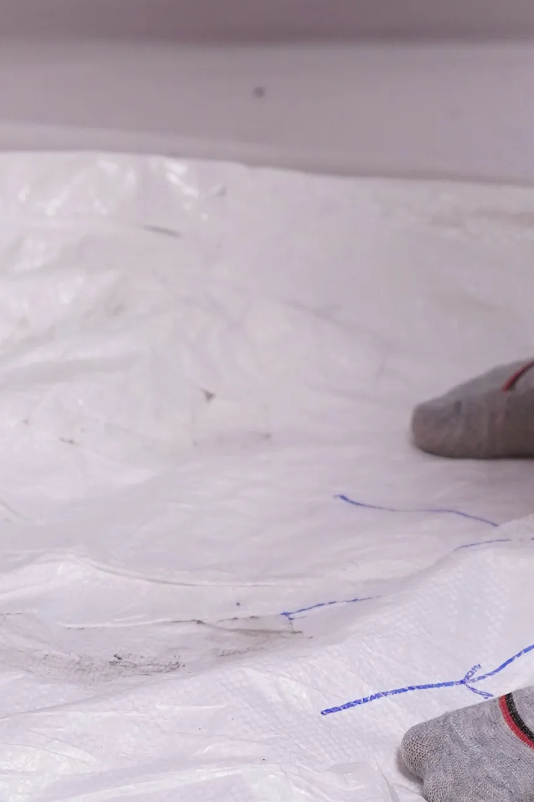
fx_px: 5298
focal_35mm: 238
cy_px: -1097
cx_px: 797
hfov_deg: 5.7
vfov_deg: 8.0
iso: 640
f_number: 3.5
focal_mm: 50
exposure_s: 1/100
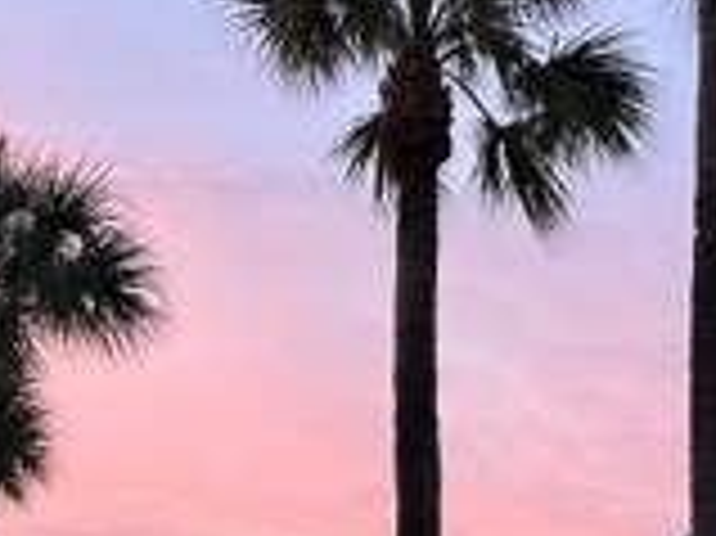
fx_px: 2997
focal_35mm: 145
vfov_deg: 10.0
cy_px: 714
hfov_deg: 13.1
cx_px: 982
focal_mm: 6.86
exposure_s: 1/40
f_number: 1.78
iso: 250
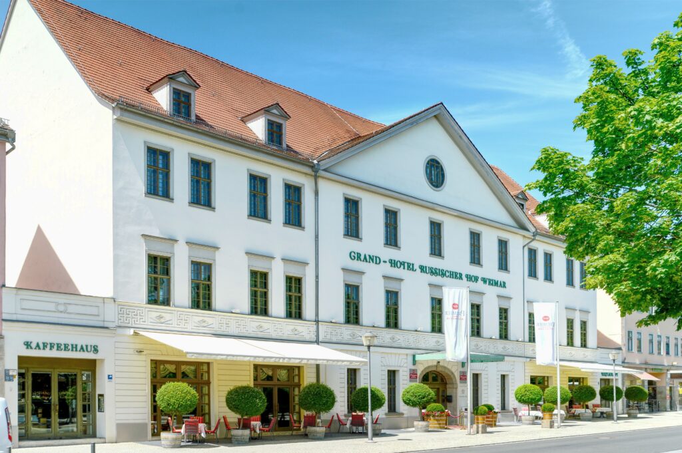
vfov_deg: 41.1
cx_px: 341
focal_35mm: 32
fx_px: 606
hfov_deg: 58.8
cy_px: 226
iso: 200
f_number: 5.6
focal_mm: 32
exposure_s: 1/500
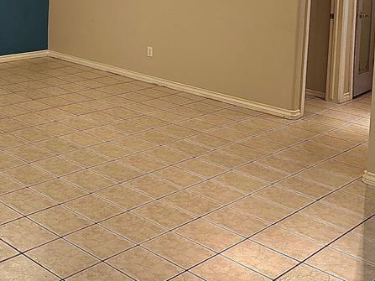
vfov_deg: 24.5
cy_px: -39
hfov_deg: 30.8
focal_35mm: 55
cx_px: -47
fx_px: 596
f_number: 1.78
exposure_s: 1/120
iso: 200
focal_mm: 6.86
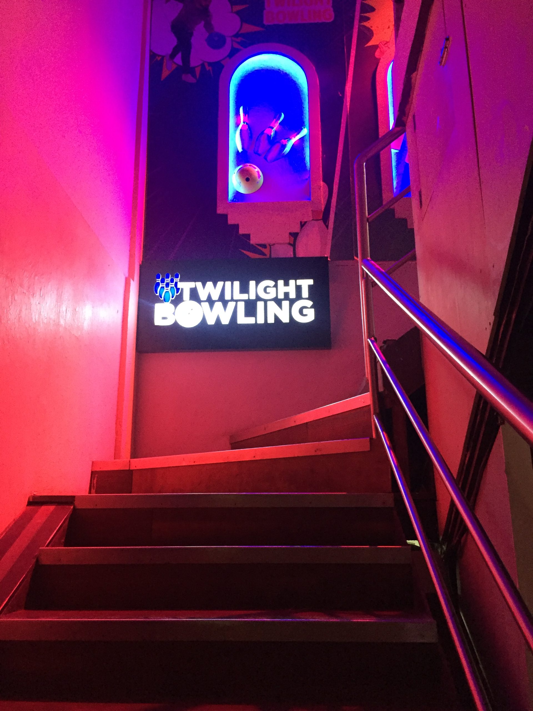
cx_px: 266
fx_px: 595
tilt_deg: +16.1
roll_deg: -0.6
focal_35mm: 29
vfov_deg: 61.7
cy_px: 356
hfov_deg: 48.2
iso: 250
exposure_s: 1/25
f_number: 2.2
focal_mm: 4.15
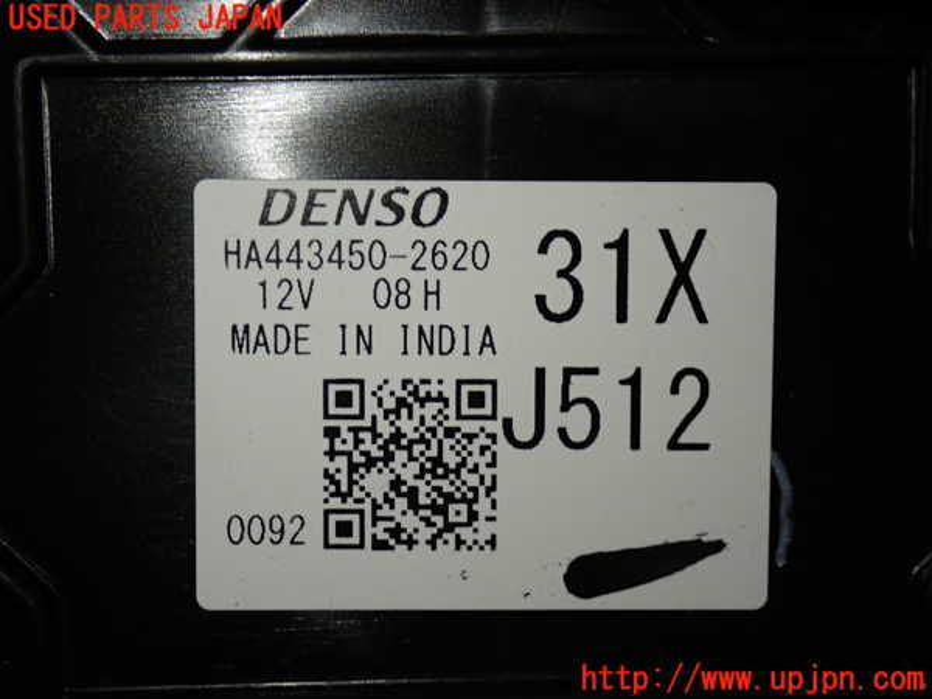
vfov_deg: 21.9
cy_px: 350
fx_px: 1804
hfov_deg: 29.0
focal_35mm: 67
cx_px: 466
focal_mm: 11.88
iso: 200
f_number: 3.8
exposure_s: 1/60
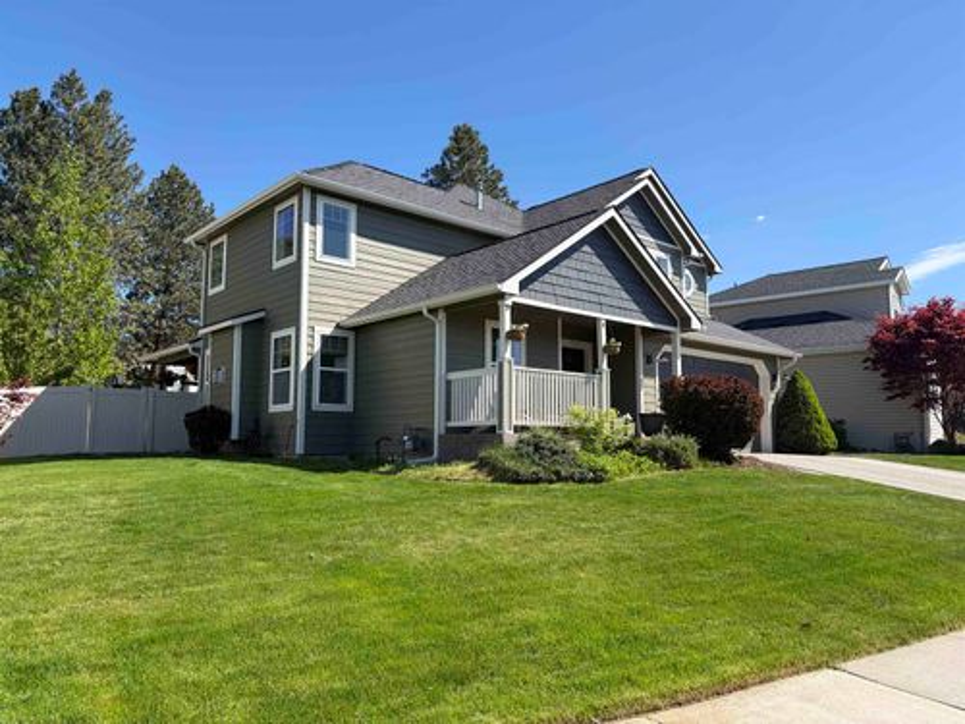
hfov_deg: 67.3
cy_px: 362
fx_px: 725
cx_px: 482
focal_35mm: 26
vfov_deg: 53.1
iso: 50
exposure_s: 1/2141
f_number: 1.6
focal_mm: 5.96
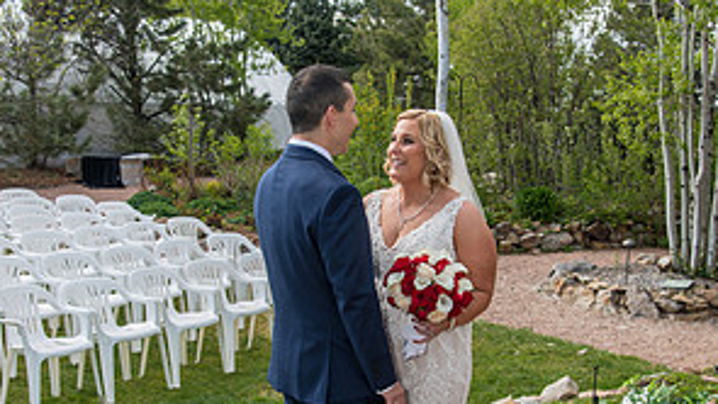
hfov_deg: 37.2
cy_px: 297
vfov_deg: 21.3
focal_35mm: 56
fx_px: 1066
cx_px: 360
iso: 80
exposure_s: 1/160
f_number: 6.3
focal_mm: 35
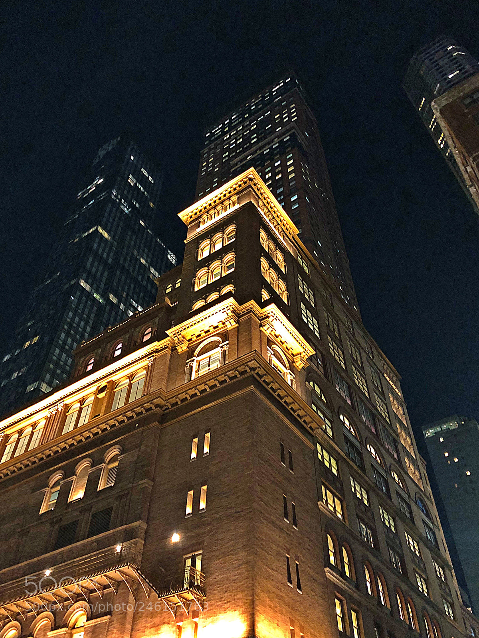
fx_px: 517
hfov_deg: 49.7
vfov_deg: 63.4
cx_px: 240
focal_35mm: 28
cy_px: 319
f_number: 1.8
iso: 100
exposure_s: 1/4
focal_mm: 4
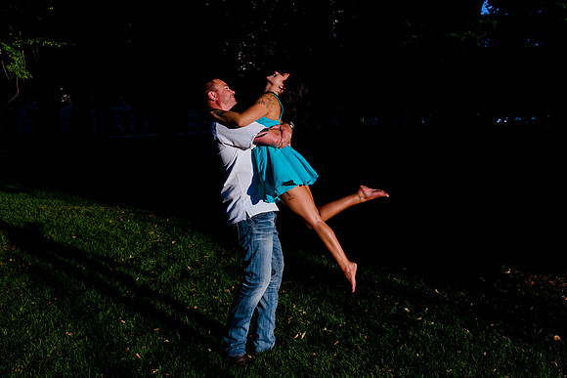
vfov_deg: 37.9
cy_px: 154
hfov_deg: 54.6
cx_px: 294
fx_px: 549
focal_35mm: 35
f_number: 5.6
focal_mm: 29
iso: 160
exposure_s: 1/400
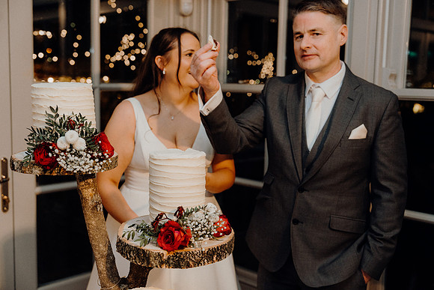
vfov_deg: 30.5
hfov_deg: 44.5
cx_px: 217
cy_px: 145
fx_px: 531
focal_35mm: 44
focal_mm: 44
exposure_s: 1/160
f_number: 3.5
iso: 2500
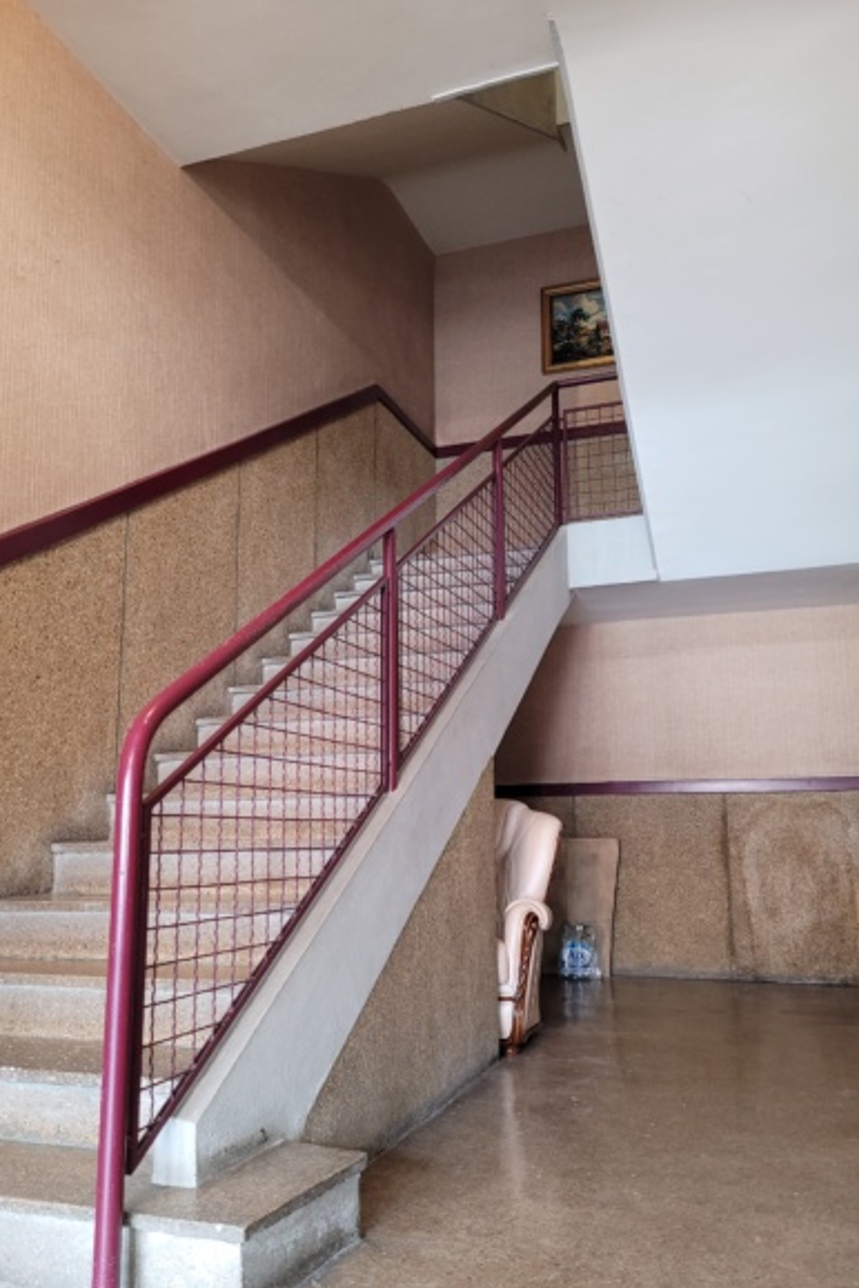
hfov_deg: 46.4
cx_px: 421
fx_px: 1002
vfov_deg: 65.5
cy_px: 658
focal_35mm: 28
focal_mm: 5.4
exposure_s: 1/10
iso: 160
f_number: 1.8
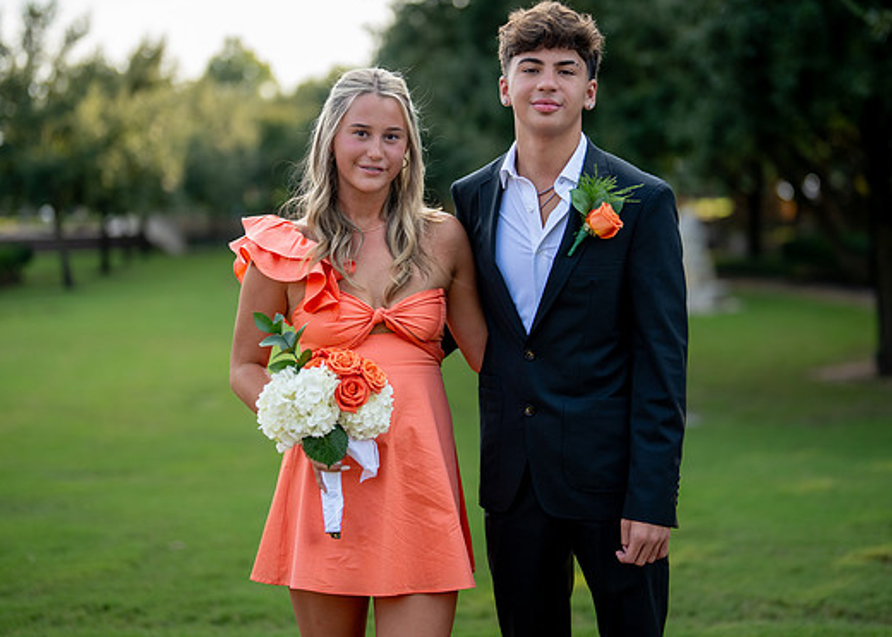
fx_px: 1570
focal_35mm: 62
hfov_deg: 31.7
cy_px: 284
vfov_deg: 22.9
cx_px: 508
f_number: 1.2
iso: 200
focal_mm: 50
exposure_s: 1/2000
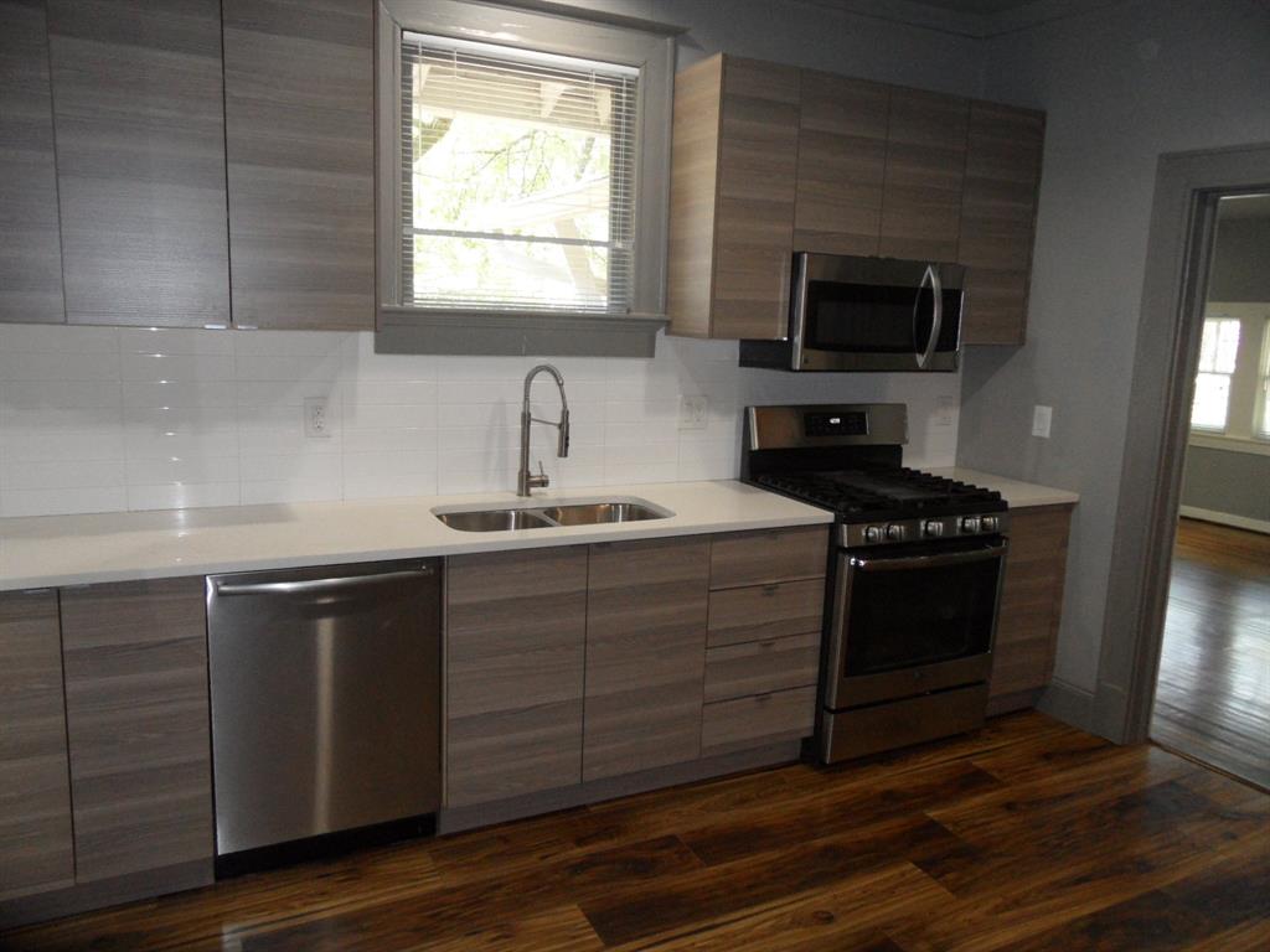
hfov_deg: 71.6
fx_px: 881
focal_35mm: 24
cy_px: 476
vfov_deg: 56.8
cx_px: 635
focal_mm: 3.9
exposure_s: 1/30
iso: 200
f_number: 3.2
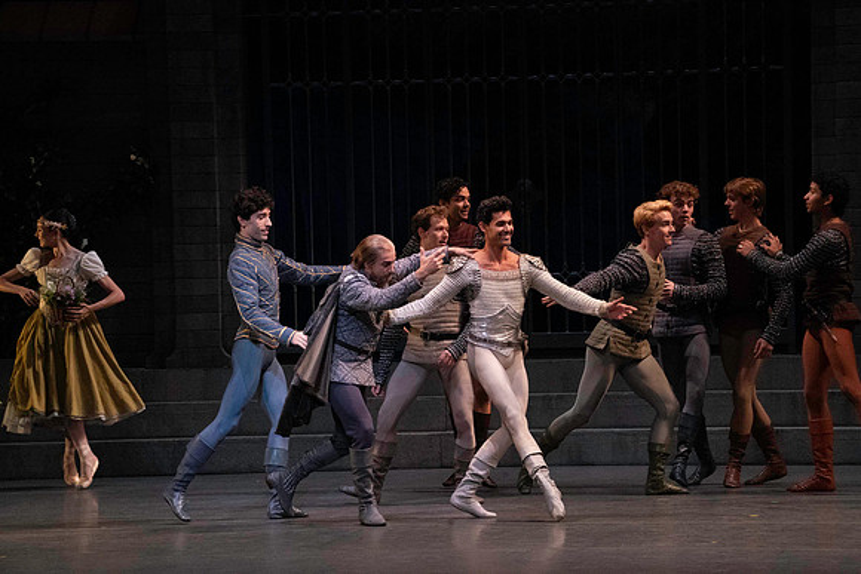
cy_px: 287
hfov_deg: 10.3
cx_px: 430
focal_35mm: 200
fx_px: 4784
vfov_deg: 6.9
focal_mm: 200
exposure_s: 1/400
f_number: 13
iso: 16000
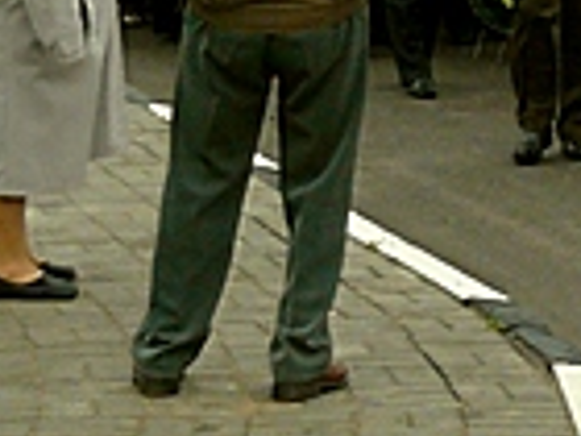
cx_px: 876
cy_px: -376
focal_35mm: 154
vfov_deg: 9.2
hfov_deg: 12.2
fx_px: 2585
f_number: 4
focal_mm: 6
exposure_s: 1/200
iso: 100
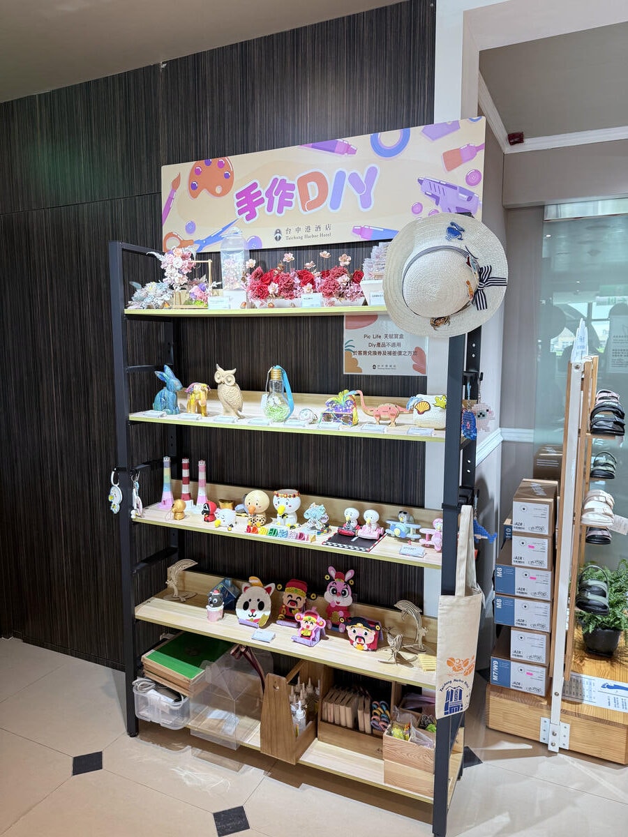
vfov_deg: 71.6
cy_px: 418
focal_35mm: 24
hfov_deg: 56.8
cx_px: 314
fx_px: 581
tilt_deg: -7.3
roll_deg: -0.7
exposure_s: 1/60
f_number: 1.78
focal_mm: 6.76
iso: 125
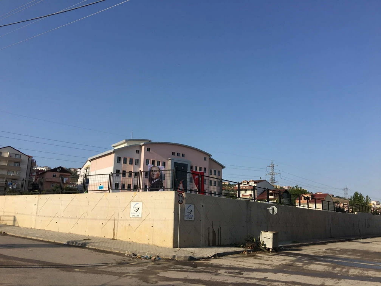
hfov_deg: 61.7
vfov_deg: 48.2
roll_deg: -1.7
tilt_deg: +17.2
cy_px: 143
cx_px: 190
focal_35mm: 29
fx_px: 319
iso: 25
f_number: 2.2
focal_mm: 4.15
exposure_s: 1/1876
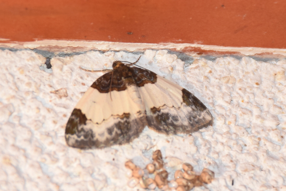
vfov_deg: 7.0
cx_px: 143
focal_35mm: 195
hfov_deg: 10.5
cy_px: 96
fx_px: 1549
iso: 320
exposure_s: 1/160
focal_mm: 130
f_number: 7.1
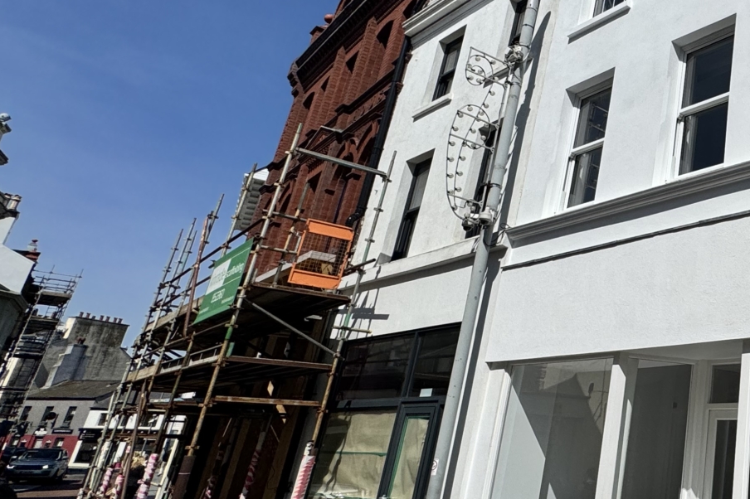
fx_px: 687
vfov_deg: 39.7
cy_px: 187
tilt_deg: +22.0
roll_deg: -0.6
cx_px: 819
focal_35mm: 33
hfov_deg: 44.3
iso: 32
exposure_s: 1/4630
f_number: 2.2
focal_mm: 2.22
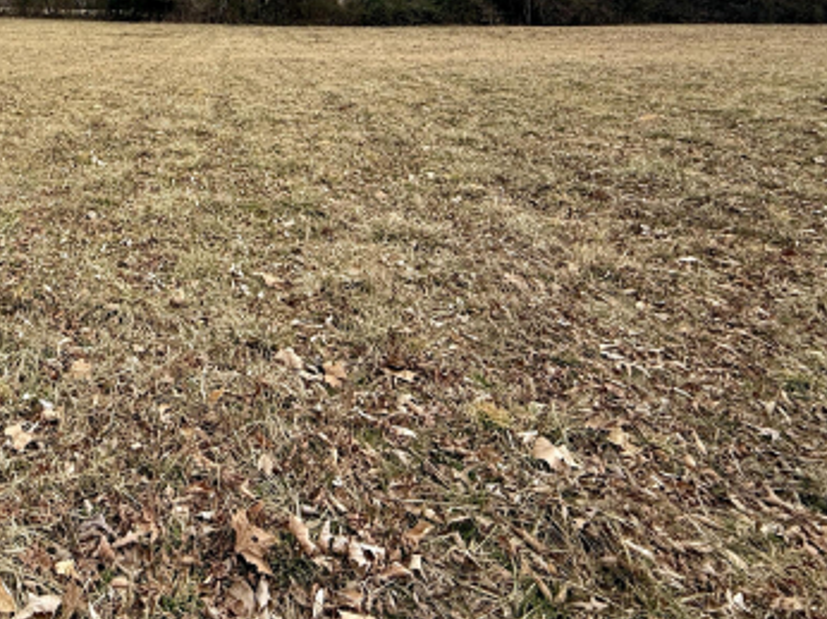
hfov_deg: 57.0
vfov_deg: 45.8
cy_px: 48
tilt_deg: -5.3
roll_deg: -1.6
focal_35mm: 27
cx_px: 94
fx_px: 645
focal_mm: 2.22
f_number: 2.2
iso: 50
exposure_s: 1/1901
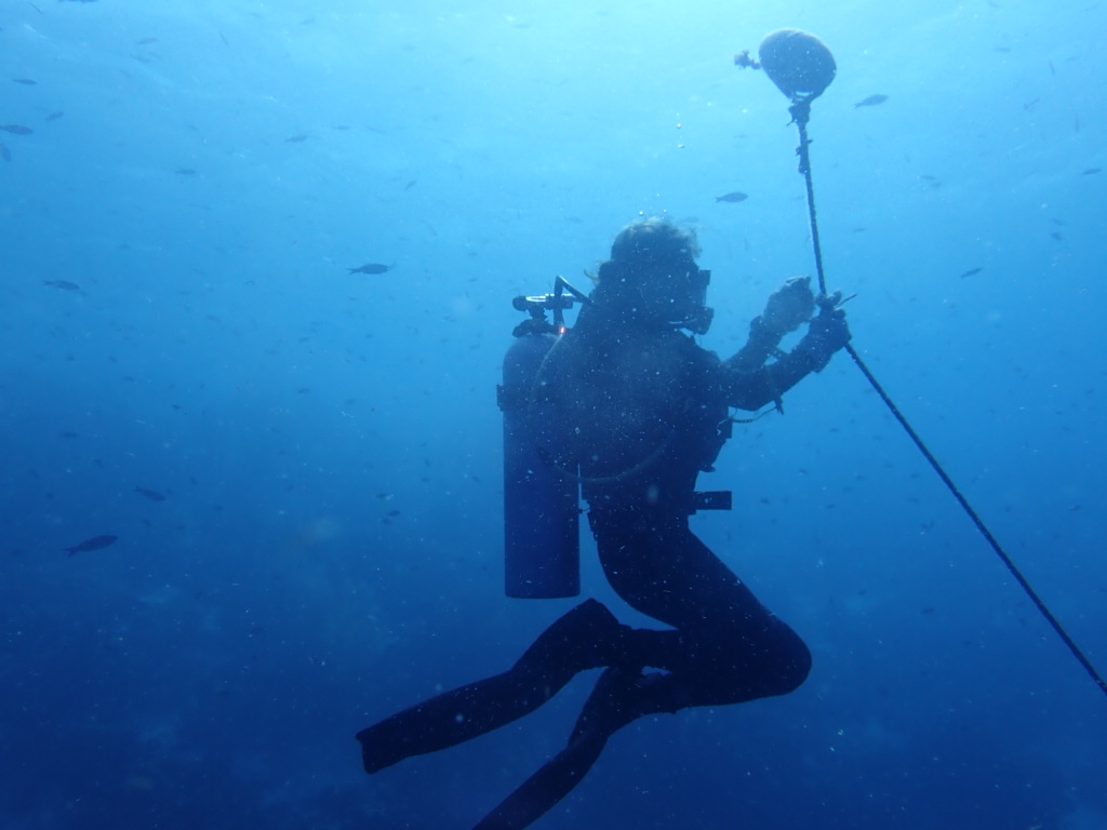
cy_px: 415
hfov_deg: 60.0
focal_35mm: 30
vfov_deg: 46.8
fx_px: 959
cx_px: 554
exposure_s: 1/640
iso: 100
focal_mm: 5.5
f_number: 3.2
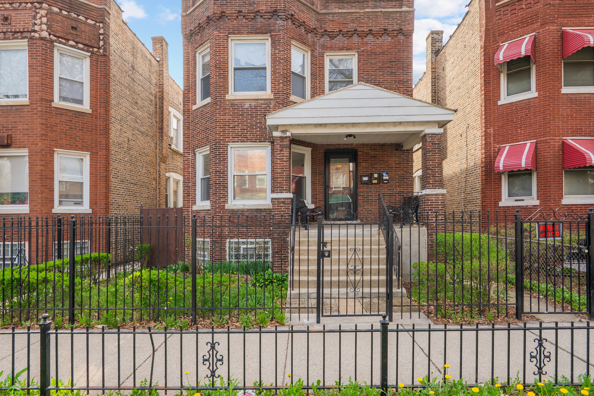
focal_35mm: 19
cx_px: 298
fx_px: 313
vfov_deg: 64.3
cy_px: 172
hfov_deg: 86.9
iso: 250
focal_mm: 16
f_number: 9
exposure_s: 1/80
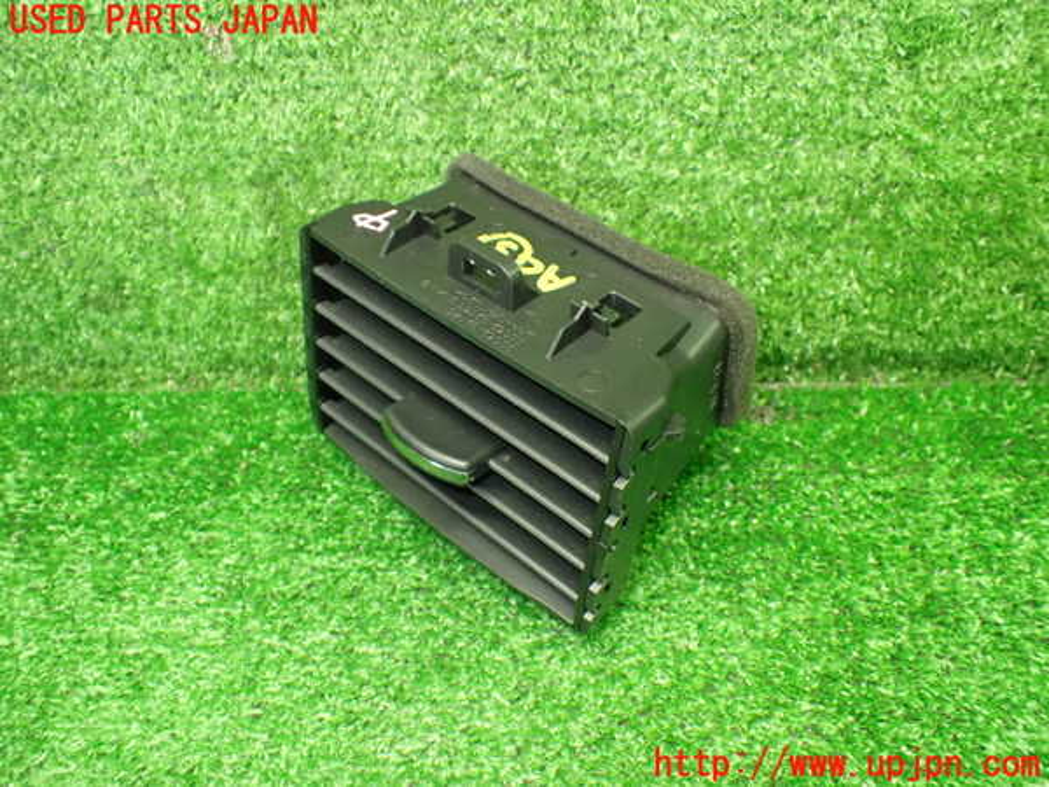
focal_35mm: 30
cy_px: 394
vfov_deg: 46.8
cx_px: 524
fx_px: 909
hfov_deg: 60.0
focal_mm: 5.4
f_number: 2.3
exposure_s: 1/60
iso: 800
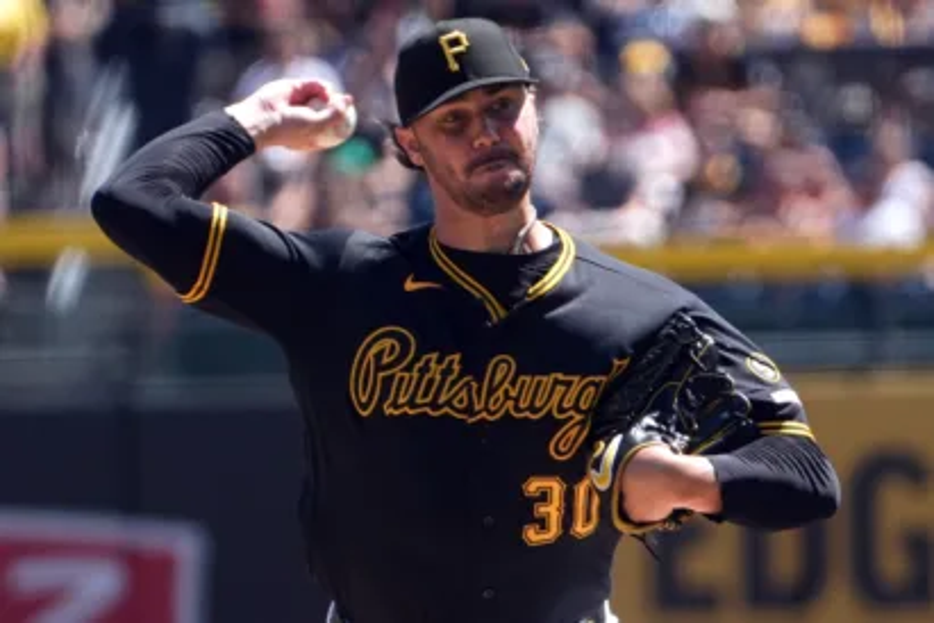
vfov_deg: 3.4
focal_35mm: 400
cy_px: 312
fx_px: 10377
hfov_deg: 5.2
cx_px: 467
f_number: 5.6
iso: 800
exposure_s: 1/2000
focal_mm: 400
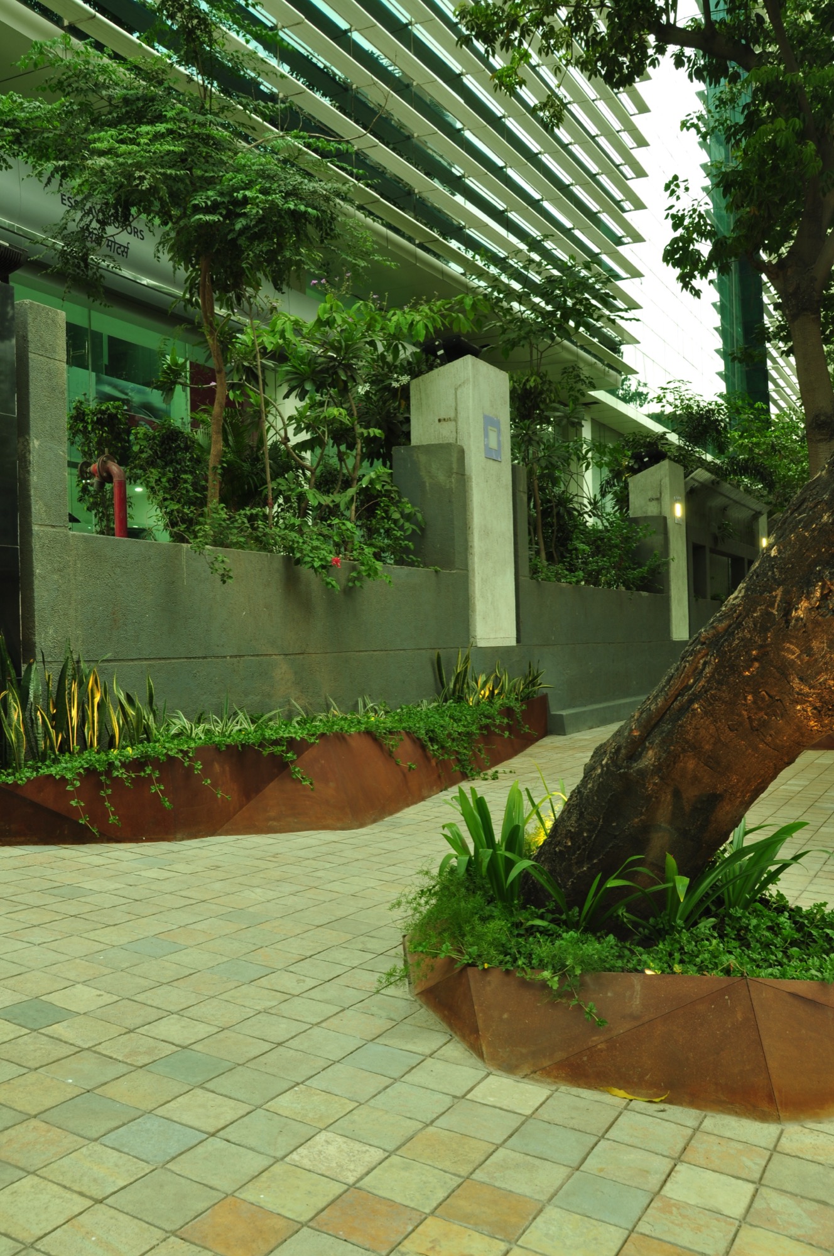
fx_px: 1150
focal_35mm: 33
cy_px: 628
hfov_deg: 39.9
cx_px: 417
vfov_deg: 57.3
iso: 100
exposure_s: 1/1.3
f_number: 14
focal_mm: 22
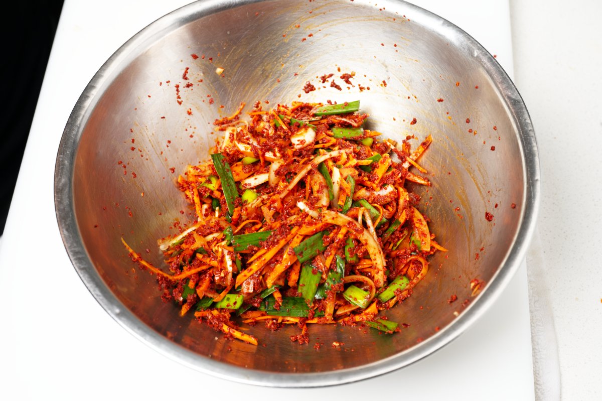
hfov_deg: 34.5
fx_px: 969
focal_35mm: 58
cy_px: 200
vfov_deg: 23.4
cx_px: 301
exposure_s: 1/100
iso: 200
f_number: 9
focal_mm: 58
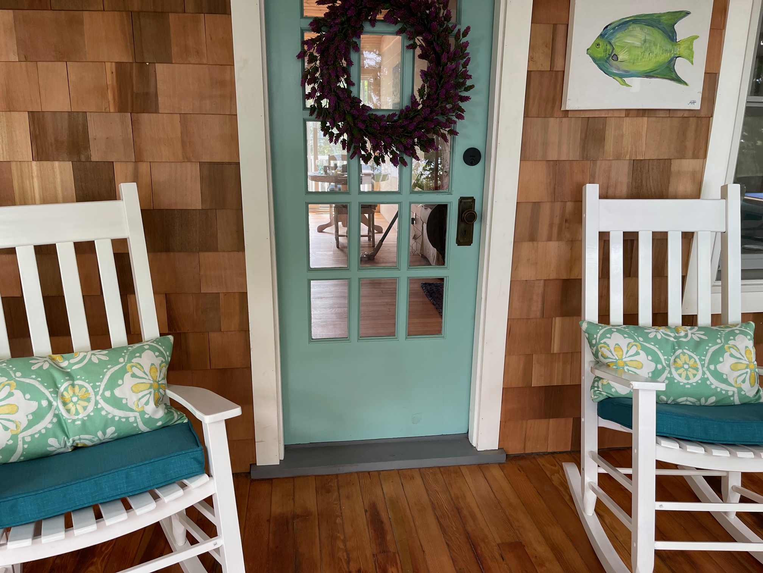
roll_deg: -0.2
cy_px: 286
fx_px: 573
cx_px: 382
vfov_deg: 53.1
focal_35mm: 26
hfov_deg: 67.3
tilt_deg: -17.2
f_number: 1.6
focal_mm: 5.1
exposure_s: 1/104
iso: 125
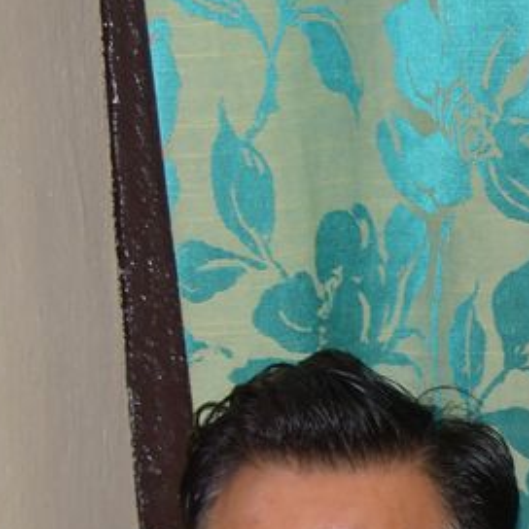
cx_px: 924
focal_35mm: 150
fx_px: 2593
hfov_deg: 11.0
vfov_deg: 11.2
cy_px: 772
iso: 800
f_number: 4
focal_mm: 27
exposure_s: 1/60
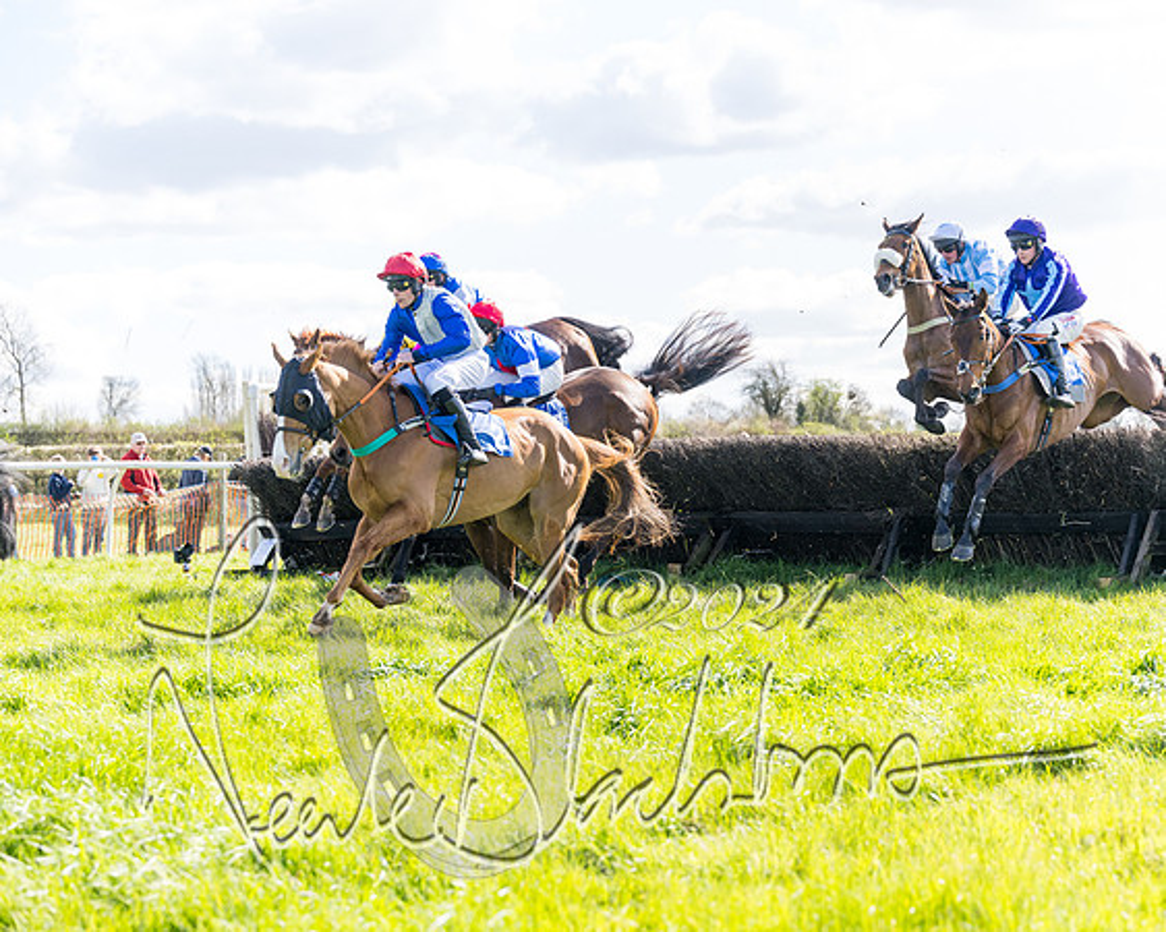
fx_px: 2720
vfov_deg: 19.4
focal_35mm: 79
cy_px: 466
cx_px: 700
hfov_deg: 24.2
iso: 400
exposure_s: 1/1600
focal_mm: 70
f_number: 4
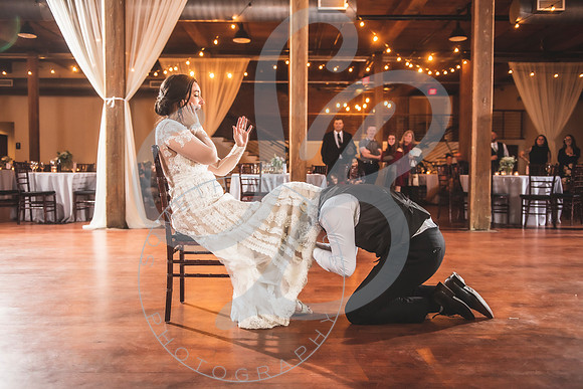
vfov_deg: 41.0
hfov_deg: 58.5
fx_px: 520
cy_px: 194
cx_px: 292
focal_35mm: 32
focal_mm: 31
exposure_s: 1/200
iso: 1000
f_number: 2.8
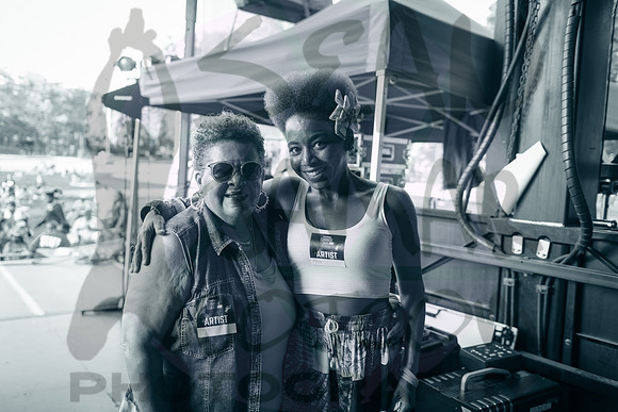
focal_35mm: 32
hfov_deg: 58.7
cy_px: 206
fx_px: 549
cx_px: 309
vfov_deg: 41.1
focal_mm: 32
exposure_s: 1/160
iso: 500
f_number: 3.2
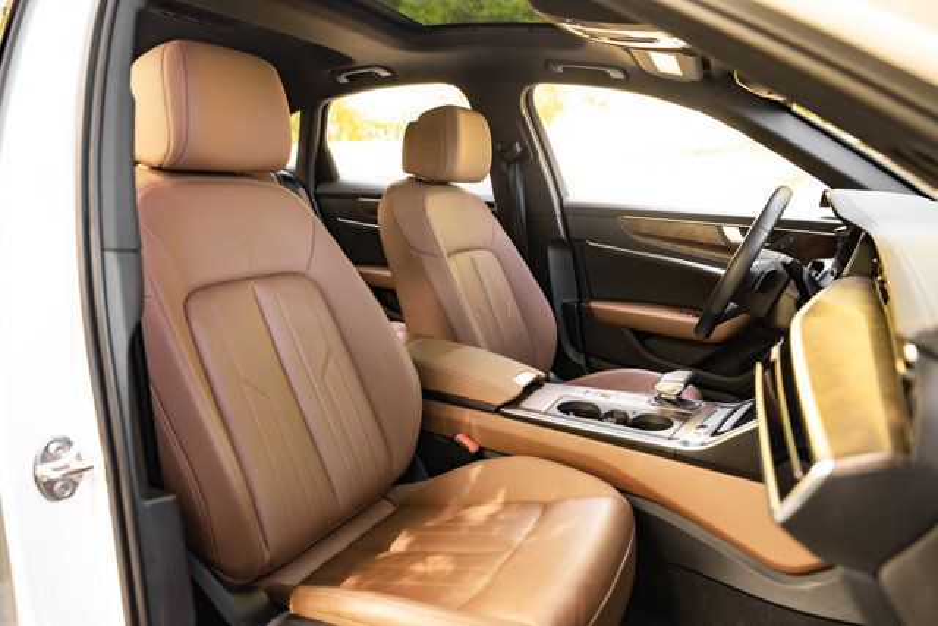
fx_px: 625
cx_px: 469
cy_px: 313
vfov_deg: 53.2
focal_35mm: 24
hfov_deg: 73.7
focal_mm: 24
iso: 640
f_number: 3.5
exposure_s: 1/200
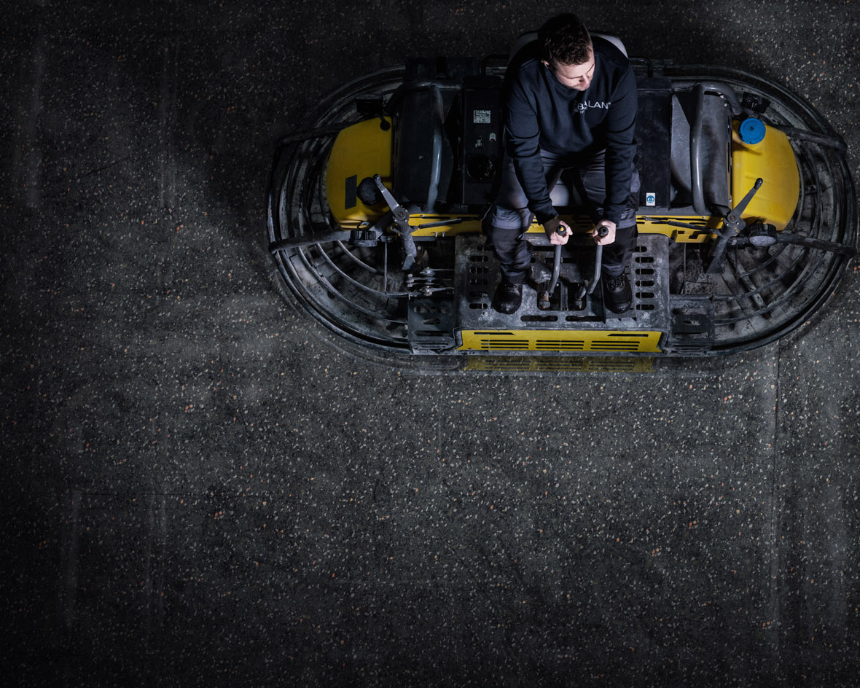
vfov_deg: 21.8
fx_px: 1782
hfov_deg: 27.1
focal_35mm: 70
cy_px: 311
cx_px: 519
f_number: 5
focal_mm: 55
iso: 320
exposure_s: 1/100
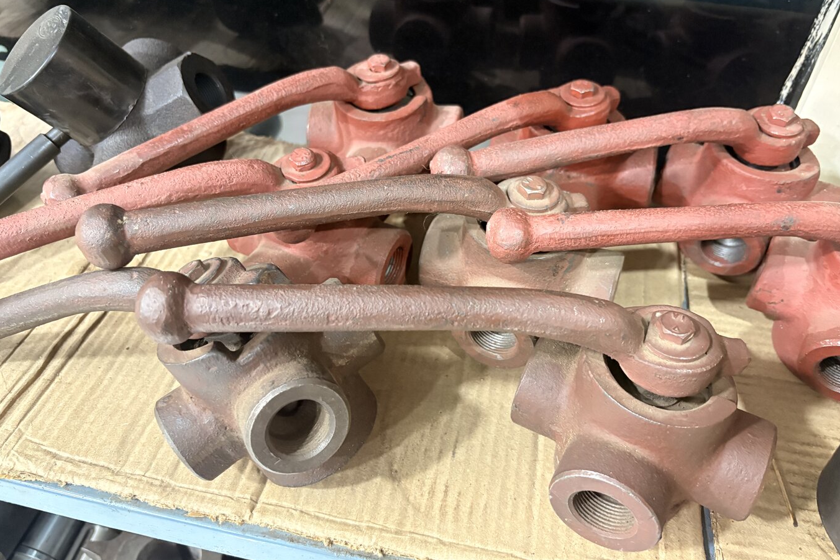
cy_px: 249
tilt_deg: -43.1
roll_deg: -0.7
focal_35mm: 28
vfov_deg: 46.3
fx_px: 653
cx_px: 423
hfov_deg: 65.5
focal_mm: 5.96
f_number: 1.6
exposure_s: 1/33
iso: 500
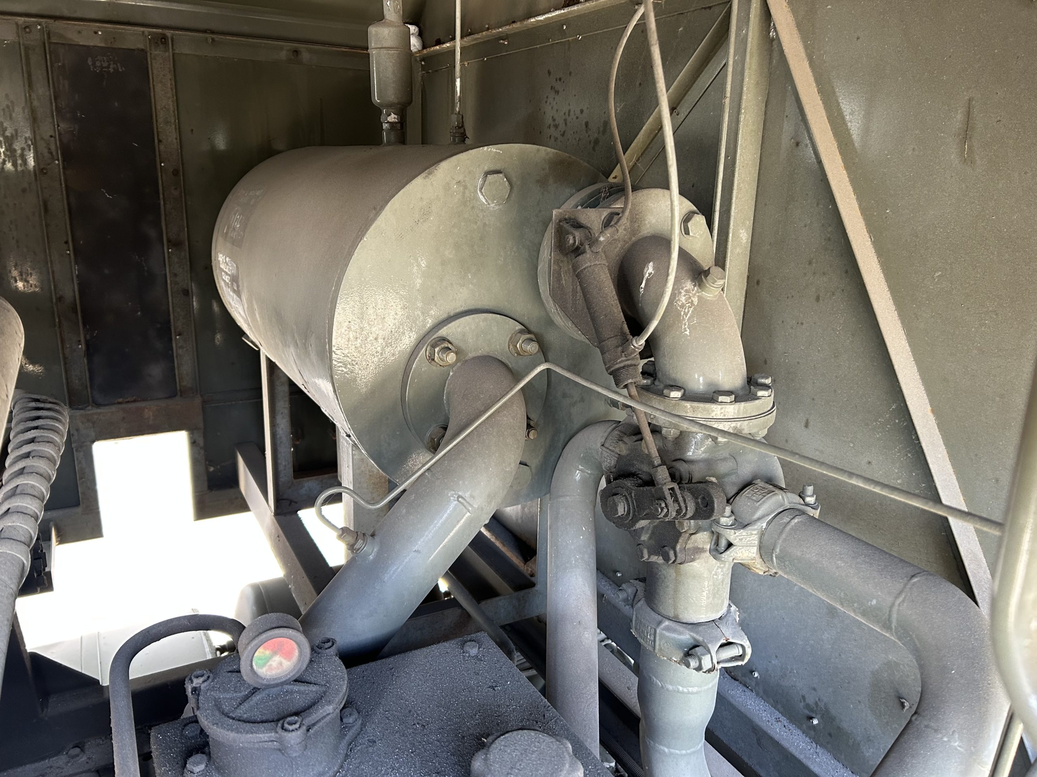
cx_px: 518
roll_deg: -0.2
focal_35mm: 26
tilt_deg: -14.5
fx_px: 779
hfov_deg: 67.3
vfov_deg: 53.1
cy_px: 388
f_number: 1.5
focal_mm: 5.7
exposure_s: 1/60
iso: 200
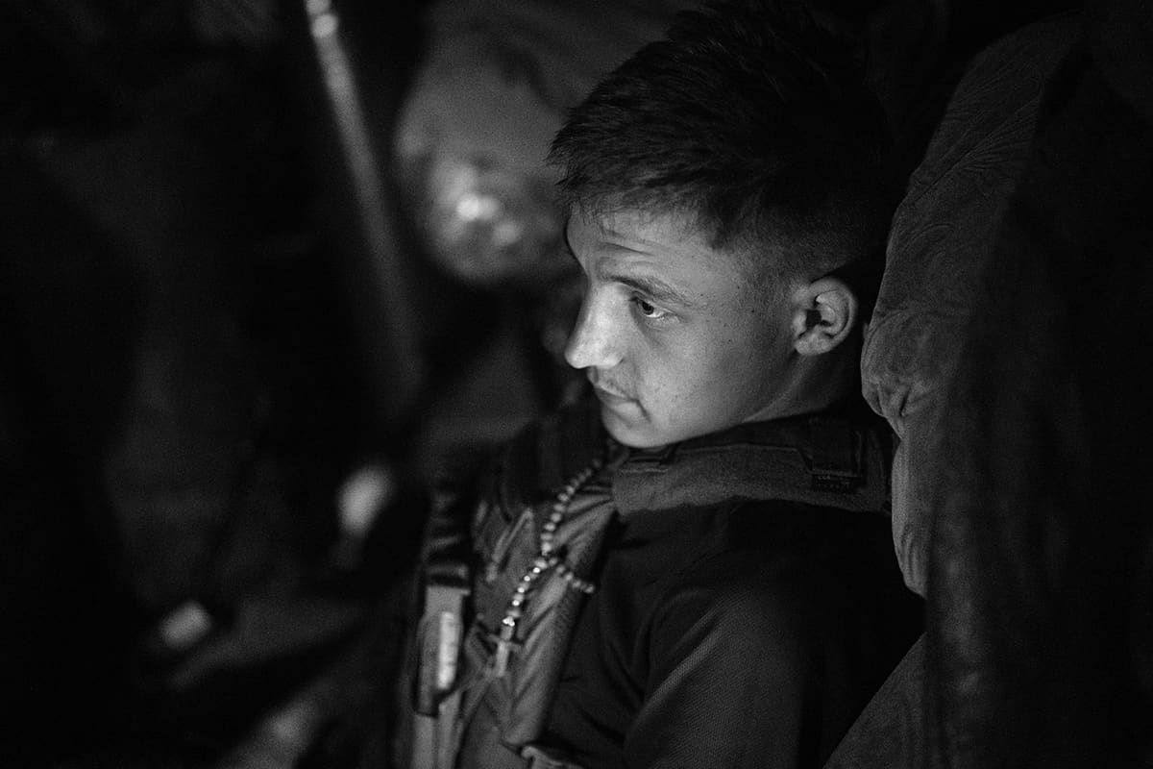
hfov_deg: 39.6
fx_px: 1601
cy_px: 384
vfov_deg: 27.0
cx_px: 576
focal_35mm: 50
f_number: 1.2
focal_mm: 50
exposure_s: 1/80
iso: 6400
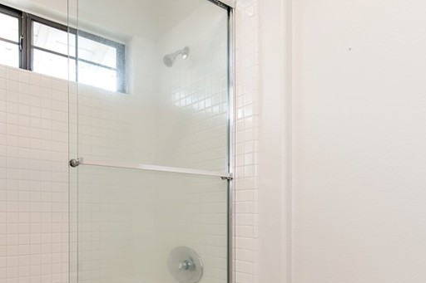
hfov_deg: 64.9
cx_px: 172
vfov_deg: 44.6
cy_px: 216
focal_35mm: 28
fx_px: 331
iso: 320
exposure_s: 1/60
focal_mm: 14
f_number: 4
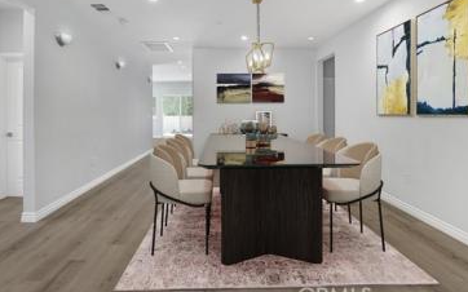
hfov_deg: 88.0
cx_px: 226
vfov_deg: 61.6
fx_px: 242
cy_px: 115
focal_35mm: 19
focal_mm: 10
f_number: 5.6
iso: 1000
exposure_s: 1/125
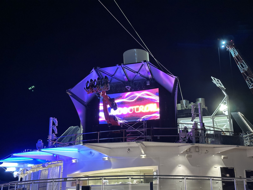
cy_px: 95
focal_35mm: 48
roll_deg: +0.0
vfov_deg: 30.3
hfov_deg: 39.7
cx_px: 126
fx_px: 351
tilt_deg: +18.7
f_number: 1.78
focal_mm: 6.86
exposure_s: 1/40
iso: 400
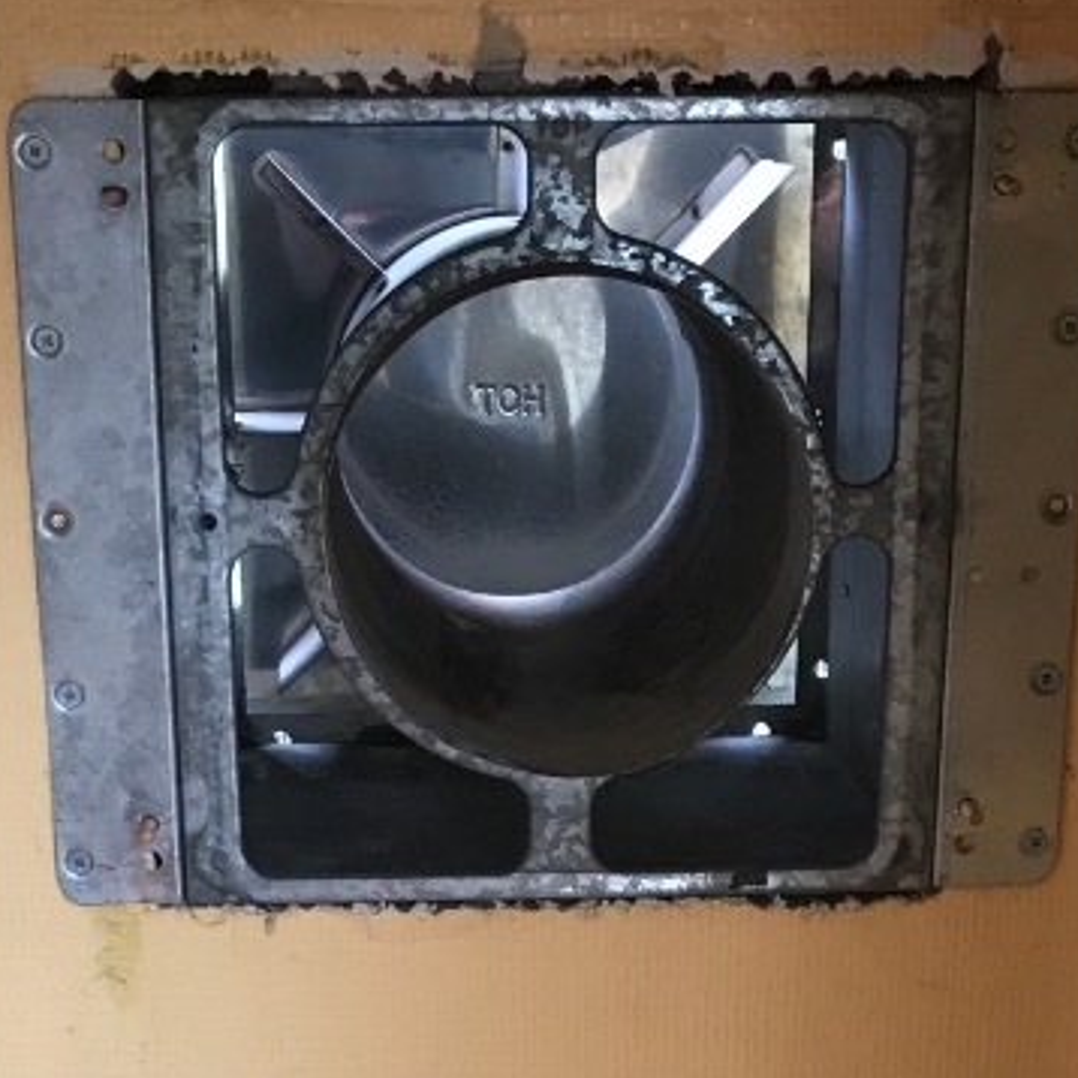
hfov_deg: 20.9
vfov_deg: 19.8
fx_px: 2924
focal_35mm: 83
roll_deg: +0.1
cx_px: 494
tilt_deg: -21.9
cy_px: 1256
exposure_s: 1/33
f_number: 1.8
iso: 25
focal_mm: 3.99
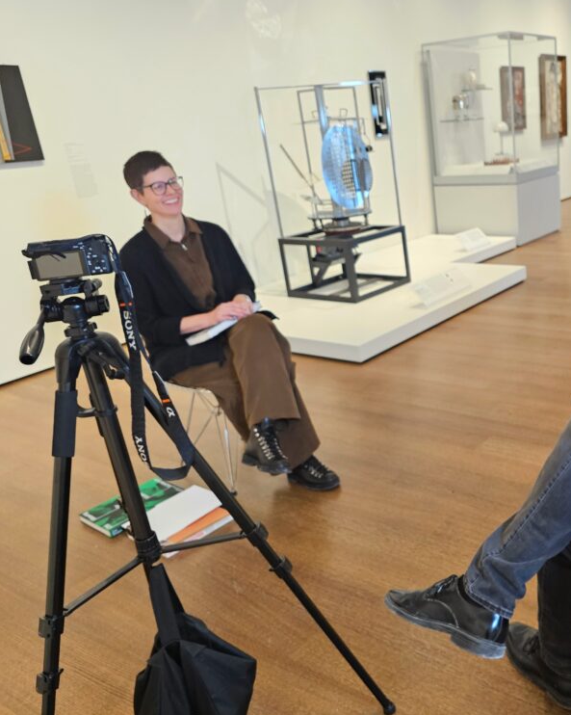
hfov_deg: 44.7
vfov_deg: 57.2
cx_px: 461
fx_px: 655
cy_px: 347
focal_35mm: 31
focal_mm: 6.3
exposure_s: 1/60
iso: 640
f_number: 1.7
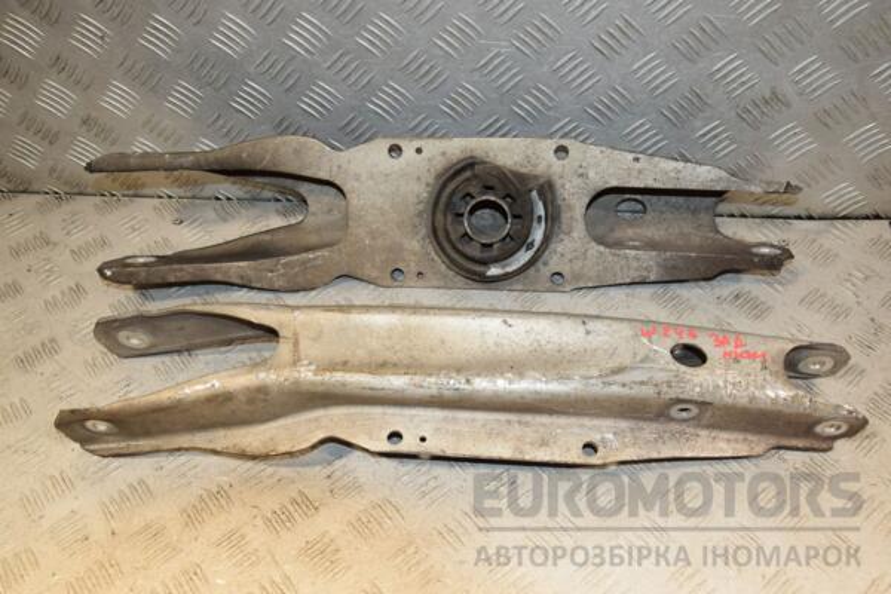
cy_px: 297
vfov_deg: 40.0
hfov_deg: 57.2
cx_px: 446
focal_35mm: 33
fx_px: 817
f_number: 6.3
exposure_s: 1/200
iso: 800
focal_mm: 22
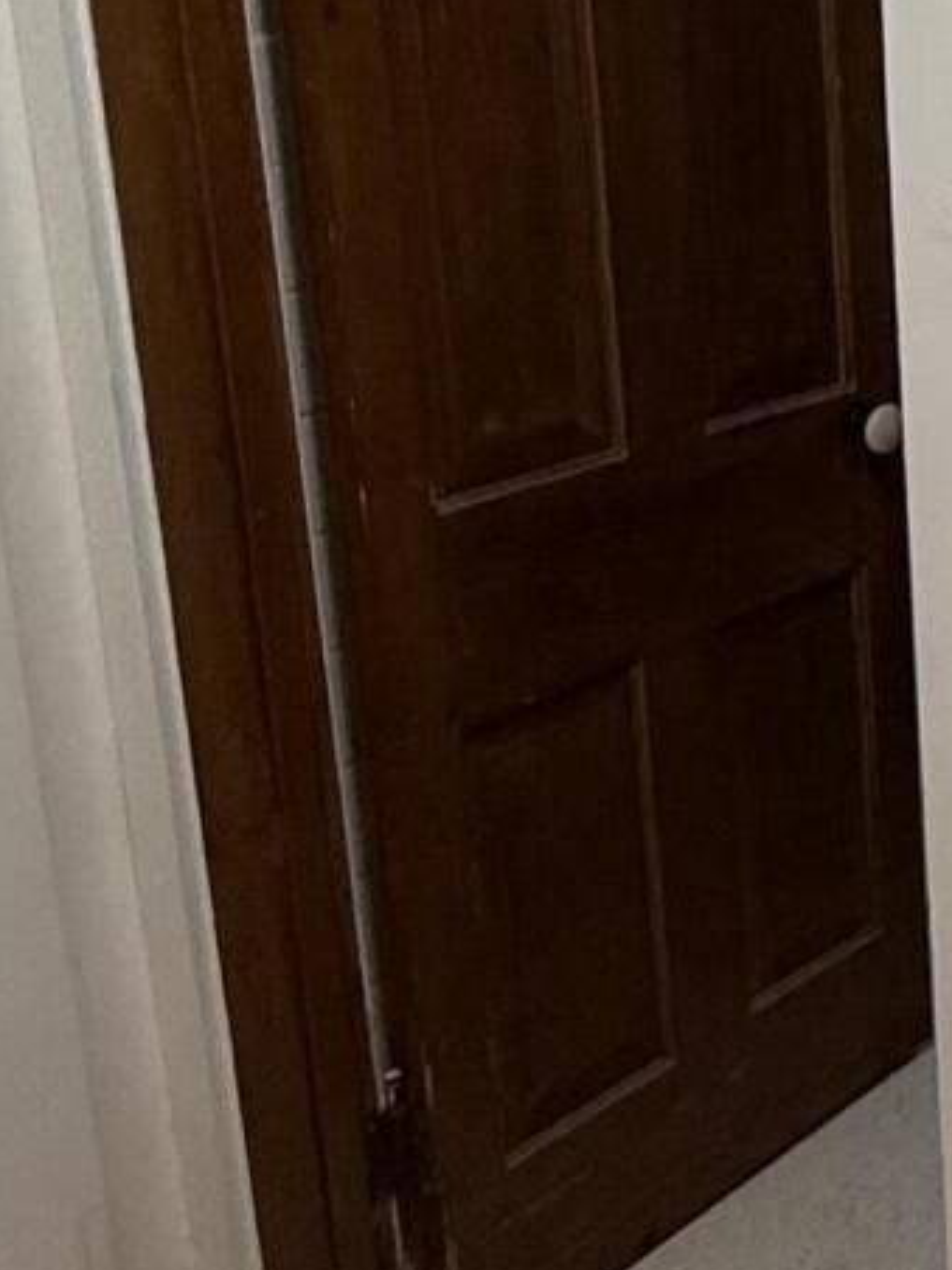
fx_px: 2273
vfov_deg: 30.9
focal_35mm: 62
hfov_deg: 18.8
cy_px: 413
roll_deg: -1.4
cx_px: 1671
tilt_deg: -11.7
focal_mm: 2.22
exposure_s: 1/120
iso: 200
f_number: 2.2
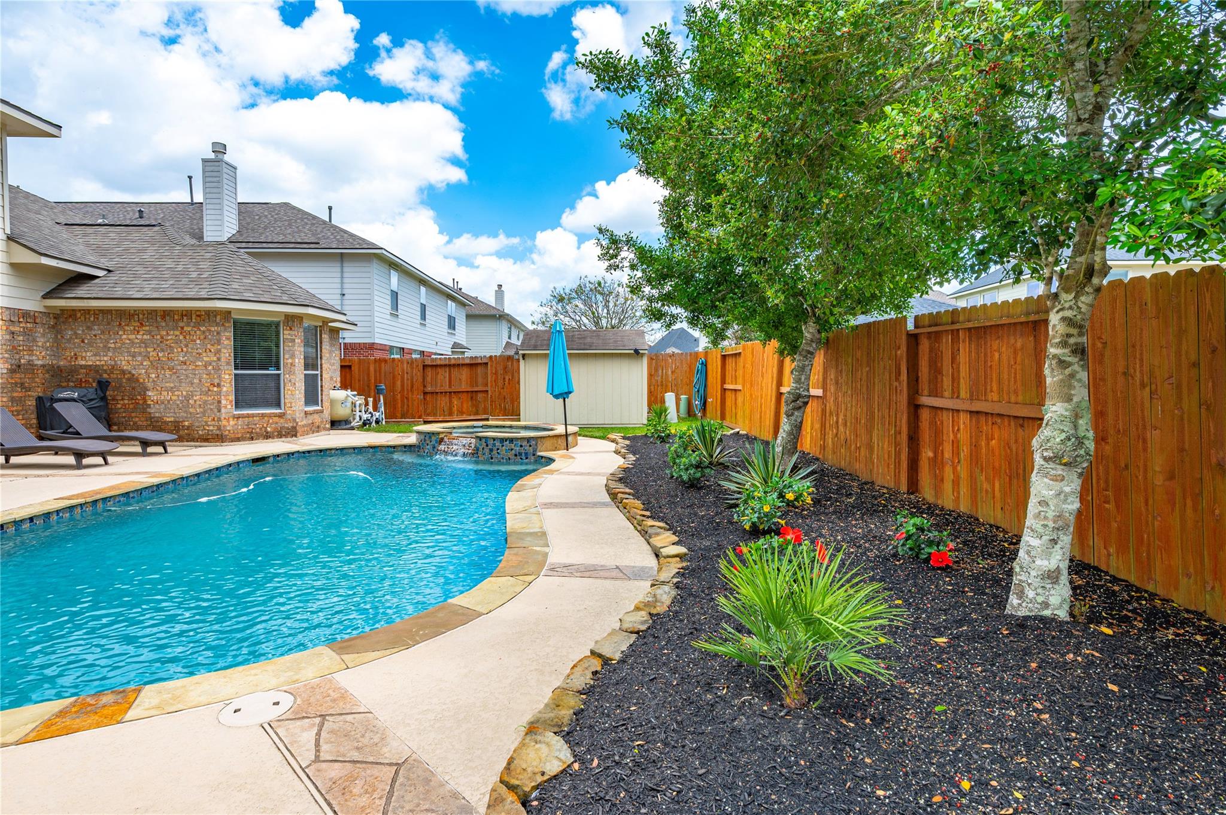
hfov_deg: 87.0
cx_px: 613
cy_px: 408
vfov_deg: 64.5
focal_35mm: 19
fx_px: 647
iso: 100
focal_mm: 19
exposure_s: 1/125
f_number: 11
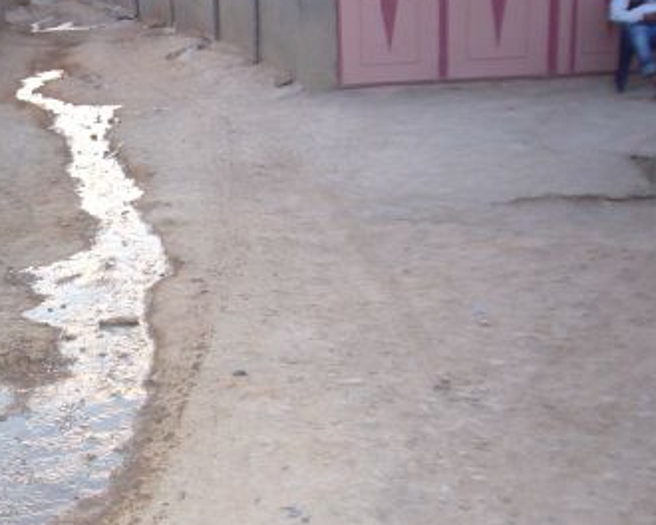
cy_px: 292
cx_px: 58
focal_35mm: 53
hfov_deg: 33.4
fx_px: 1029
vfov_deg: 28.6
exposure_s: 1/30
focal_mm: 4.6
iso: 160
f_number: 2.8
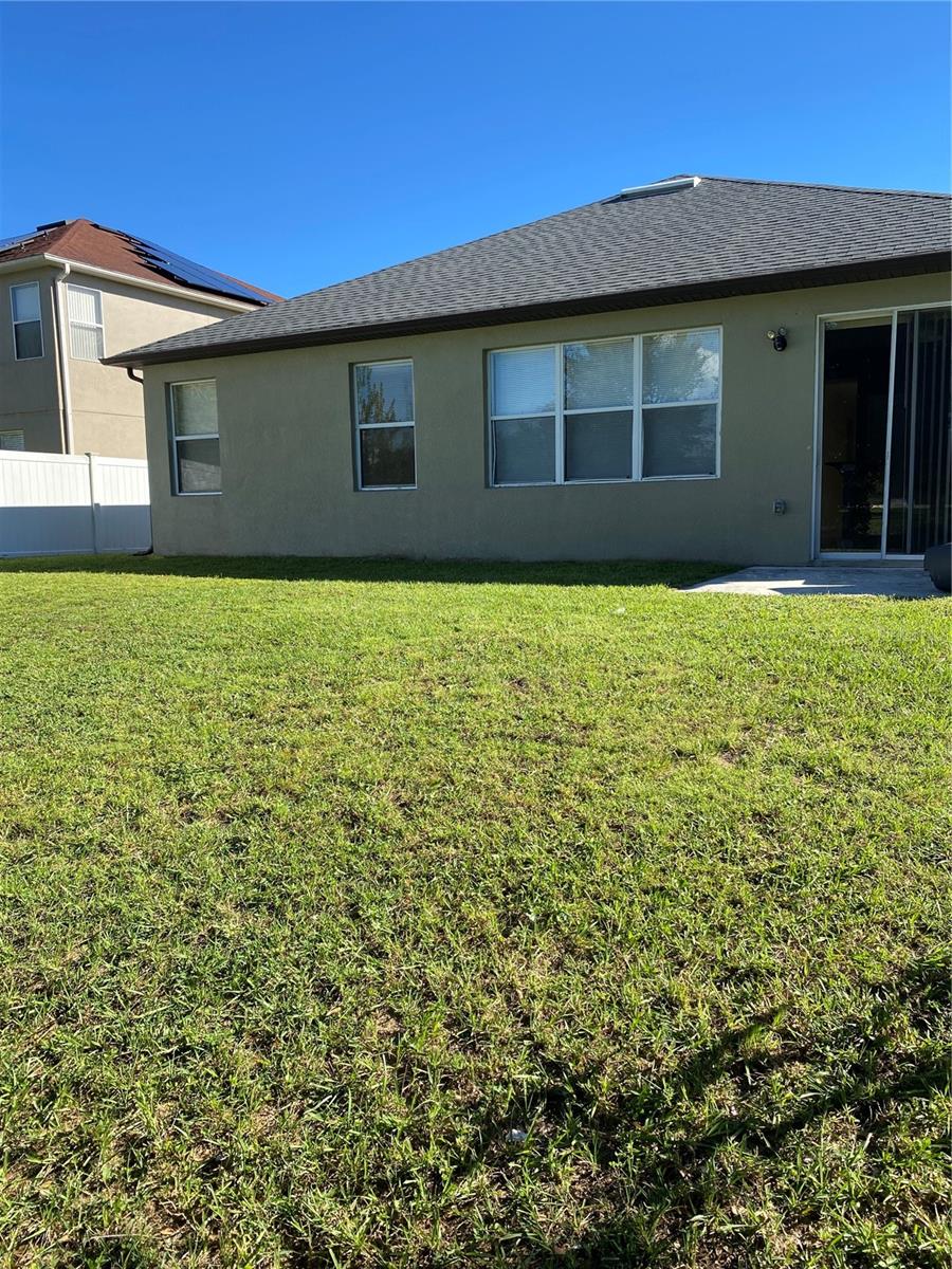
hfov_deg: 53.1
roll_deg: +2.4
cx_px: 476
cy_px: 634
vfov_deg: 67.3
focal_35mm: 26
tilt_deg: -6.3
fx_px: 953
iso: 32
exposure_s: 1/1272
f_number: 1.8
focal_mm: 4.25
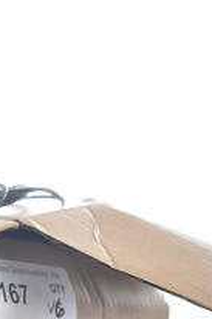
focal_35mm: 89
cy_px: 312
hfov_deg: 12.7
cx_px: -254
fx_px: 787
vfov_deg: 22.1
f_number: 6.3
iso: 1600
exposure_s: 1/160
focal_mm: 20
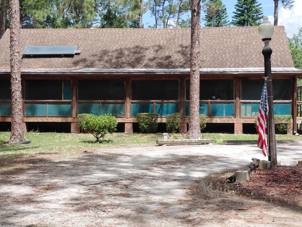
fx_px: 218
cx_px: 151
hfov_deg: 69.4
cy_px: 114
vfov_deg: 54.9
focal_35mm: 25
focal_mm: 4.69
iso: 40
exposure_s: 1/951
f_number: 1.8
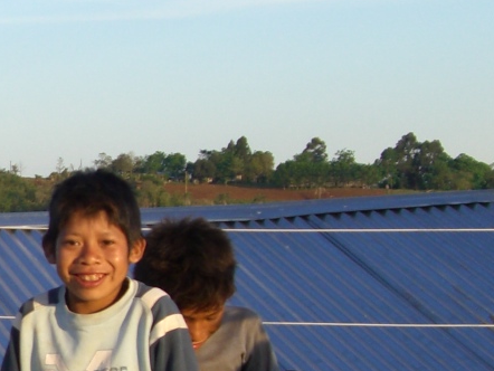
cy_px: 333
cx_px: -282
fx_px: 2841
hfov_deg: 9.6
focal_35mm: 199
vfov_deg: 7.5
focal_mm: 11.5
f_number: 3.4
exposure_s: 1/200
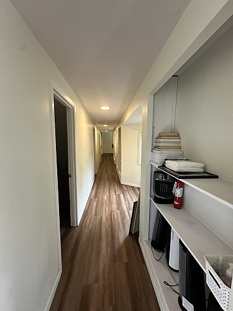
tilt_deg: -6.8
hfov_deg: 85.7
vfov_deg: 102.1
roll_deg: -0.4
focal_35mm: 14
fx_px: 126
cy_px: 156
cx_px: 116
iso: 800
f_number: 2.2
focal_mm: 2.22
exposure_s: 1/60
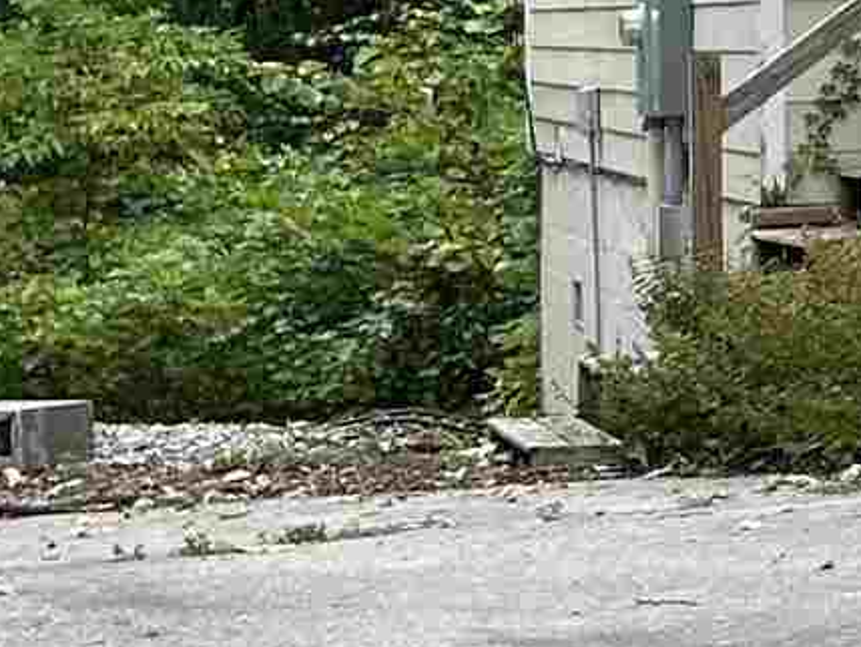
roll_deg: +1.4
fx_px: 4628
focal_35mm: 186
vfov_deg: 7.9
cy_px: -211
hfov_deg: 9.4
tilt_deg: +2.6
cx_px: 2077
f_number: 1.5
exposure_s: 1/224
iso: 40
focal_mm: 5.7
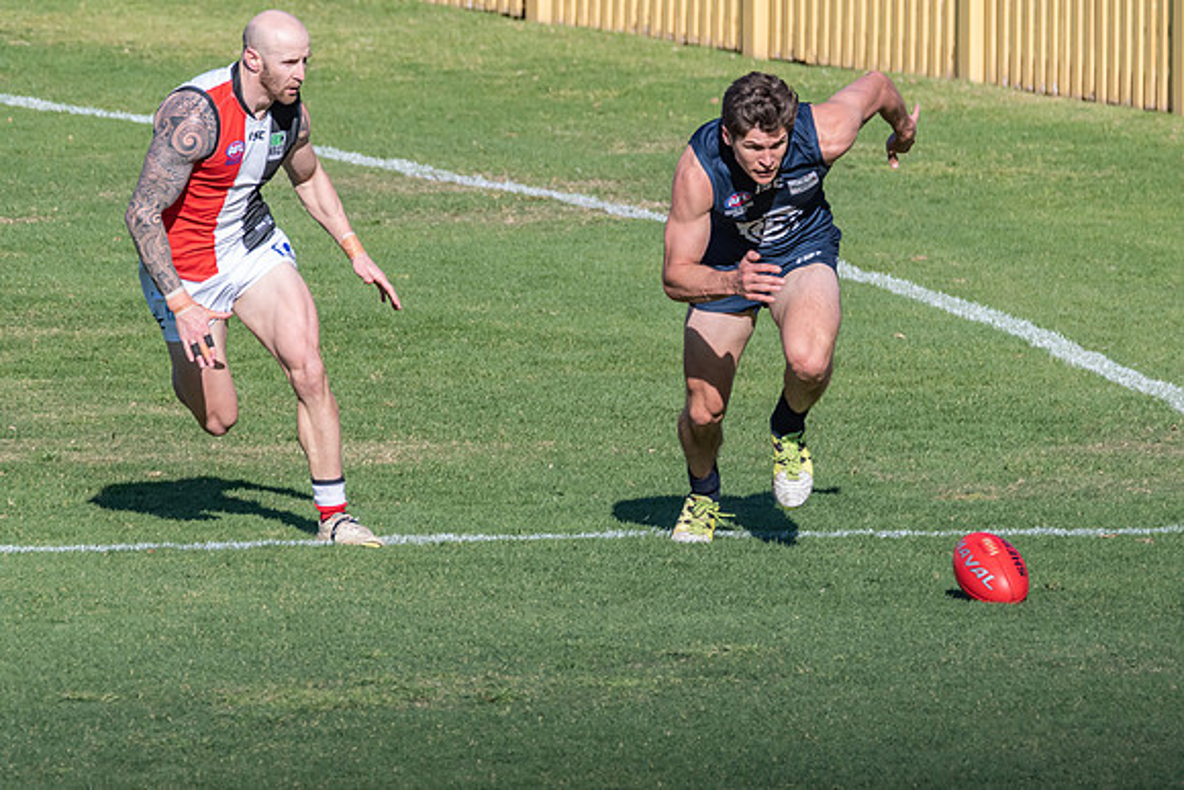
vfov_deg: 1.9
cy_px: 429
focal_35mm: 737
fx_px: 24249
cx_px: 571
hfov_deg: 2.8
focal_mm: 450
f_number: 10
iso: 800
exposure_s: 1/2000
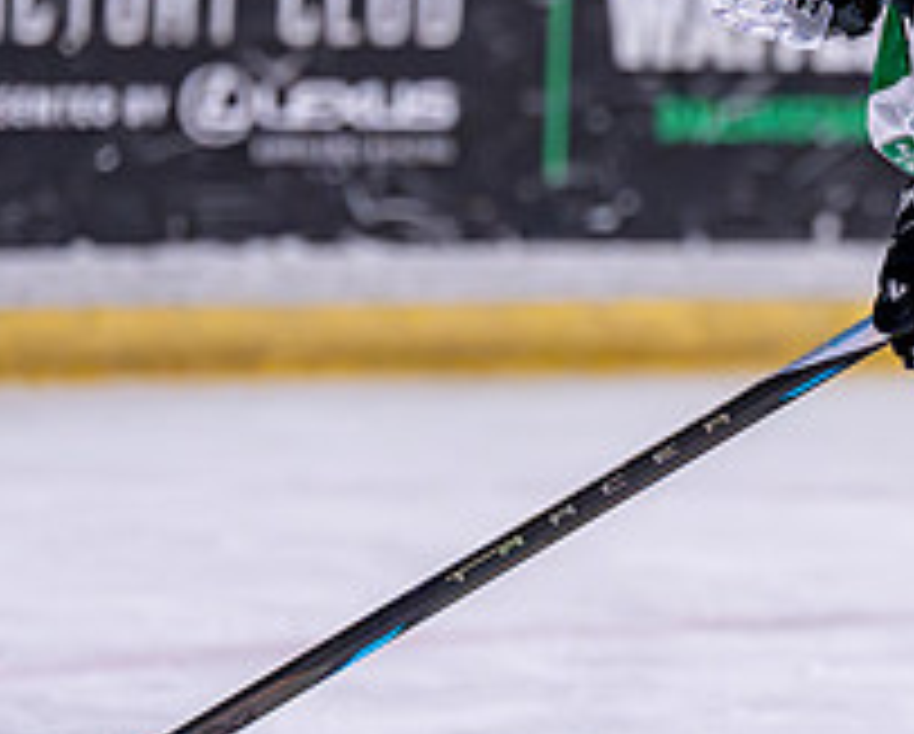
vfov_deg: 3.0
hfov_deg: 3.8
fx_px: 13897
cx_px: 1094
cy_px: 473
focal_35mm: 513
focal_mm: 141
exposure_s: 1/1250
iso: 2500
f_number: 2.8
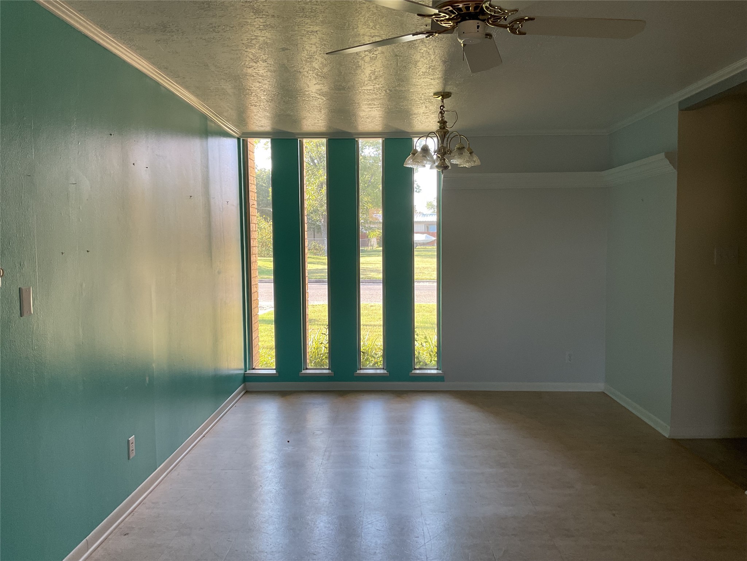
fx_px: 626
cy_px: 280
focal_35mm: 29
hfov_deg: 61.7
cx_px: 374
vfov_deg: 48.2
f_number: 1.8
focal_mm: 3
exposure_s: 1/100
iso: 50
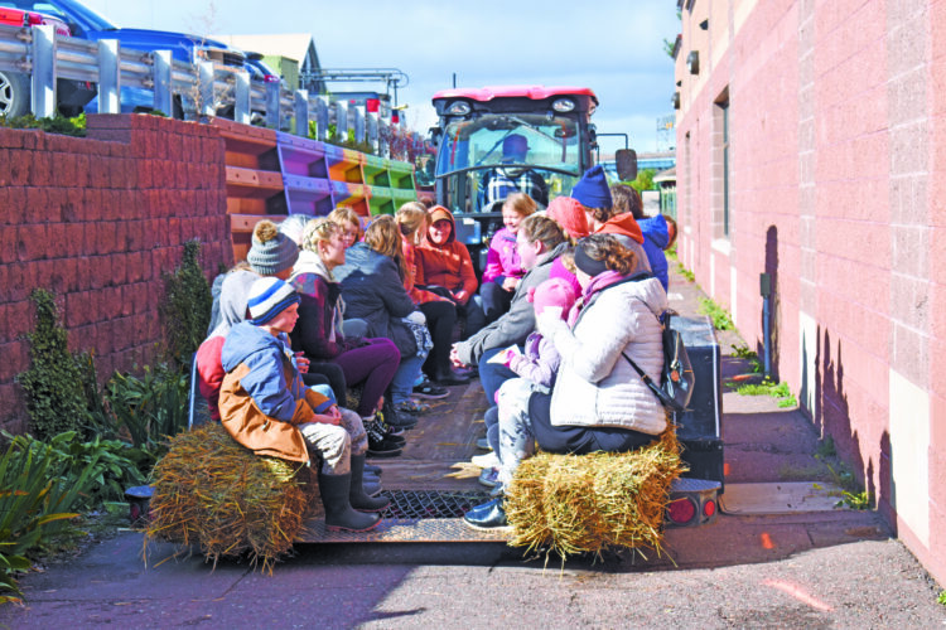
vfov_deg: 16.6
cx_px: 473
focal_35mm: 82
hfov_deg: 24.6
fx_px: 2168
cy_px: 315
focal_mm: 55
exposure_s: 1/320
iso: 200
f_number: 9
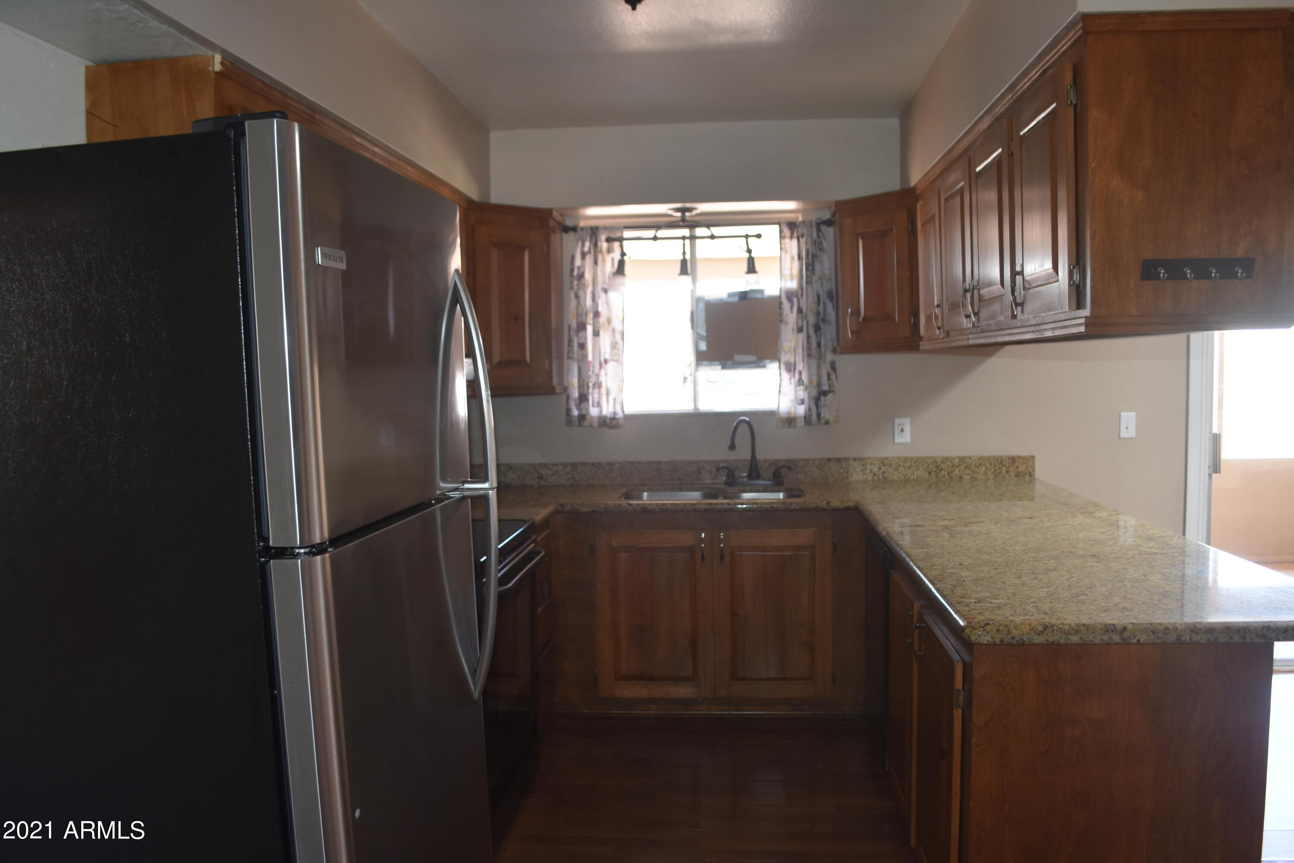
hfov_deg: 67.4
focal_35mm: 27
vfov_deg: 47.9
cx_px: 647
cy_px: 432
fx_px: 970
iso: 400
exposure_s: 1/80
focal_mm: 18
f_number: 3.5
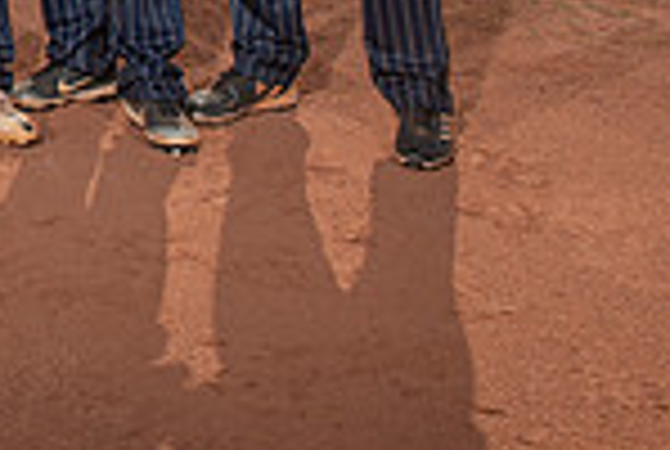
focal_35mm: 113
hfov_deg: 15.8
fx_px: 2107
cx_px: -473
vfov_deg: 11.4
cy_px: -317
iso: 320
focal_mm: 28
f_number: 10
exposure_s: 1/250
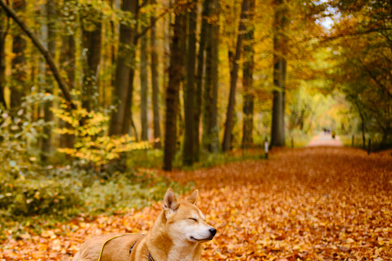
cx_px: 24
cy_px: 194
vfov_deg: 13.4
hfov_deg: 19.6
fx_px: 1111
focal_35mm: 102
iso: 200
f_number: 2
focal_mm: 35
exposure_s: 1/250
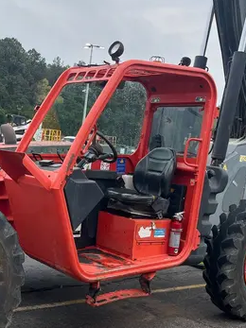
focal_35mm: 55
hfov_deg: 26.4
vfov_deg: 34.9
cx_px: 80
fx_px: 521
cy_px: 170
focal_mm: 5.1
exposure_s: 1/1163
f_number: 1.6
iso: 50
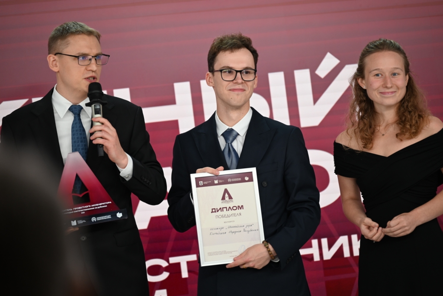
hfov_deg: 13.7
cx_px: 222
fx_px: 1847
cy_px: 148
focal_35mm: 150
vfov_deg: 9.2
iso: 450
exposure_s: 1/250
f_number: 2.8
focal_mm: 150
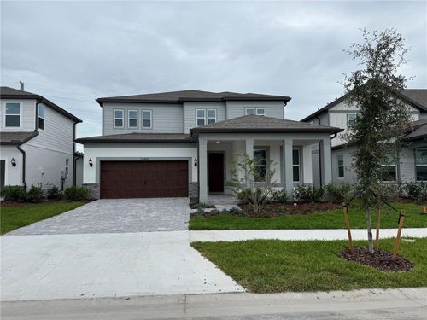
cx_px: 214
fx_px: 296
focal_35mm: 24
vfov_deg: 56.8
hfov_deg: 71.6
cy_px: 160
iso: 80
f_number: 1.78
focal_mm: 6.76
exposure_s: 1/4405
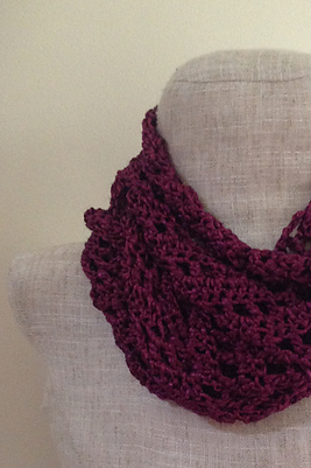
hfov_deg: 22.9
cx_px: 264
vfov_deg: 33.9
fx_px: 752
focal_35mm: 58
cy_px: 343
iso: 320
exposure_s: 1/15
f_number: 2.4
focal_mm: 4.28
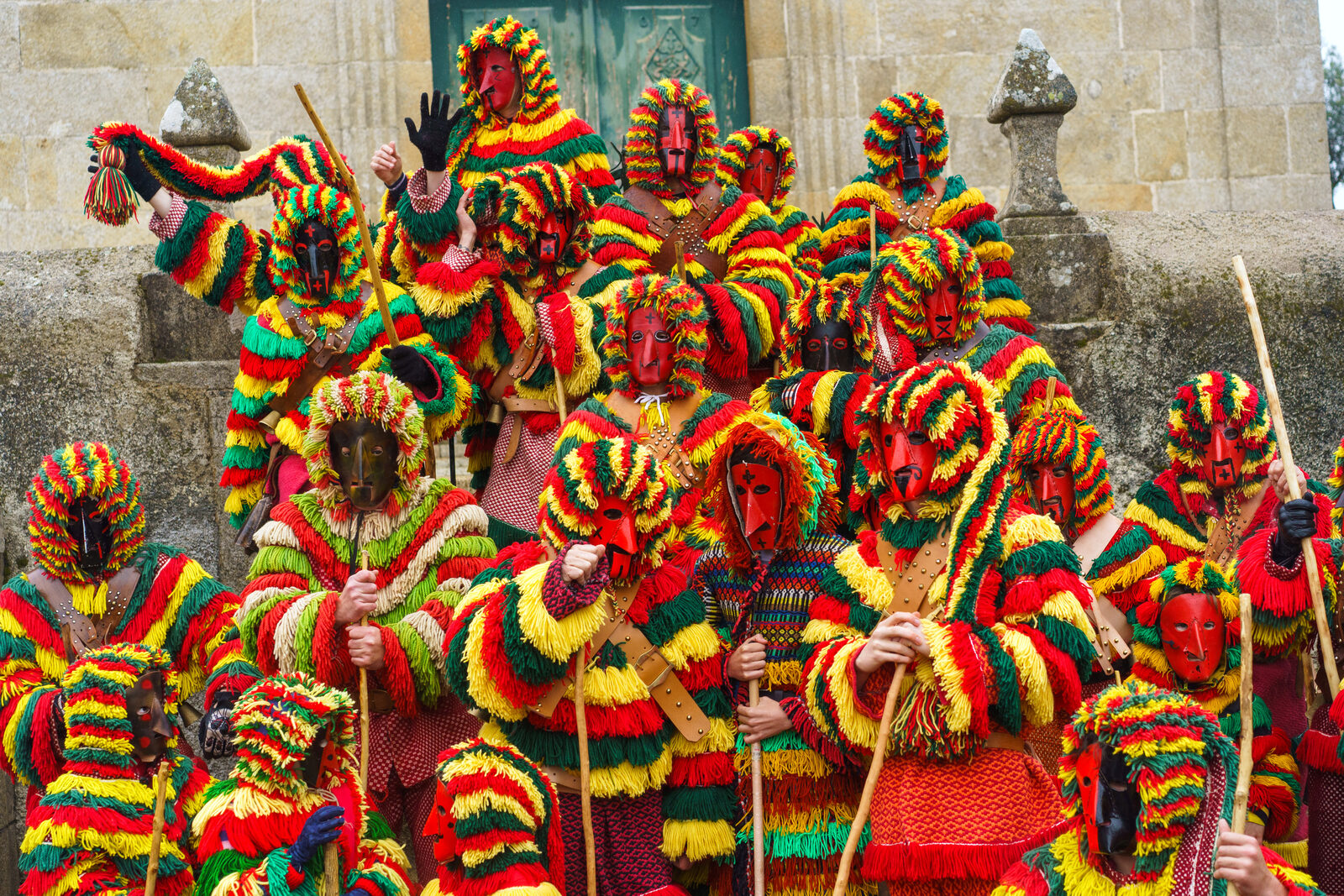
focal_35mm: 55
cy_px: 448
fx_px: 2053
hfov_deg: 36.2
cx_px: 672
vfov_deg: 24.6
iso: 640
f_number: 4
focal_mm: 55
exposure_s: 1/800
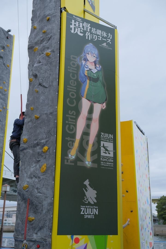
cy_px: 124
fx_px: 277
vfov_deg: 48.5
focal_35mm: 40
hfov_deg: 33.4
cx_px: 83
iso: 640
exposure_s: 1/1250
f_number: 4
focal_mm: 26.5
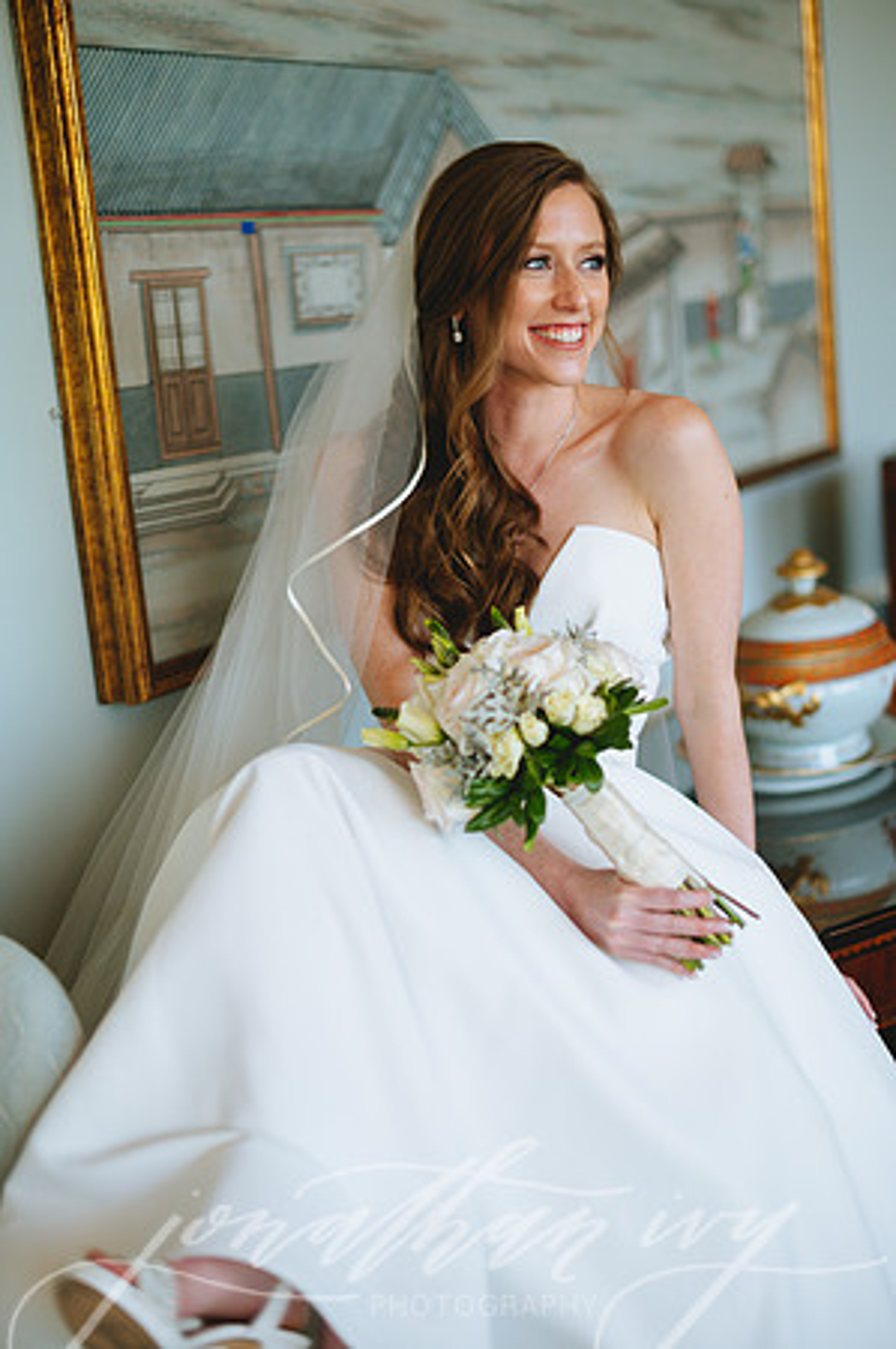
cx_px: 448
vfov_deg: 39.6
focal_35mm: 50
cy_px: 674
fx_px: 1871
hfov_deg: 26.9
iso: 250
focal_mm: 50
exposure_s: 1/160
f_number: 2
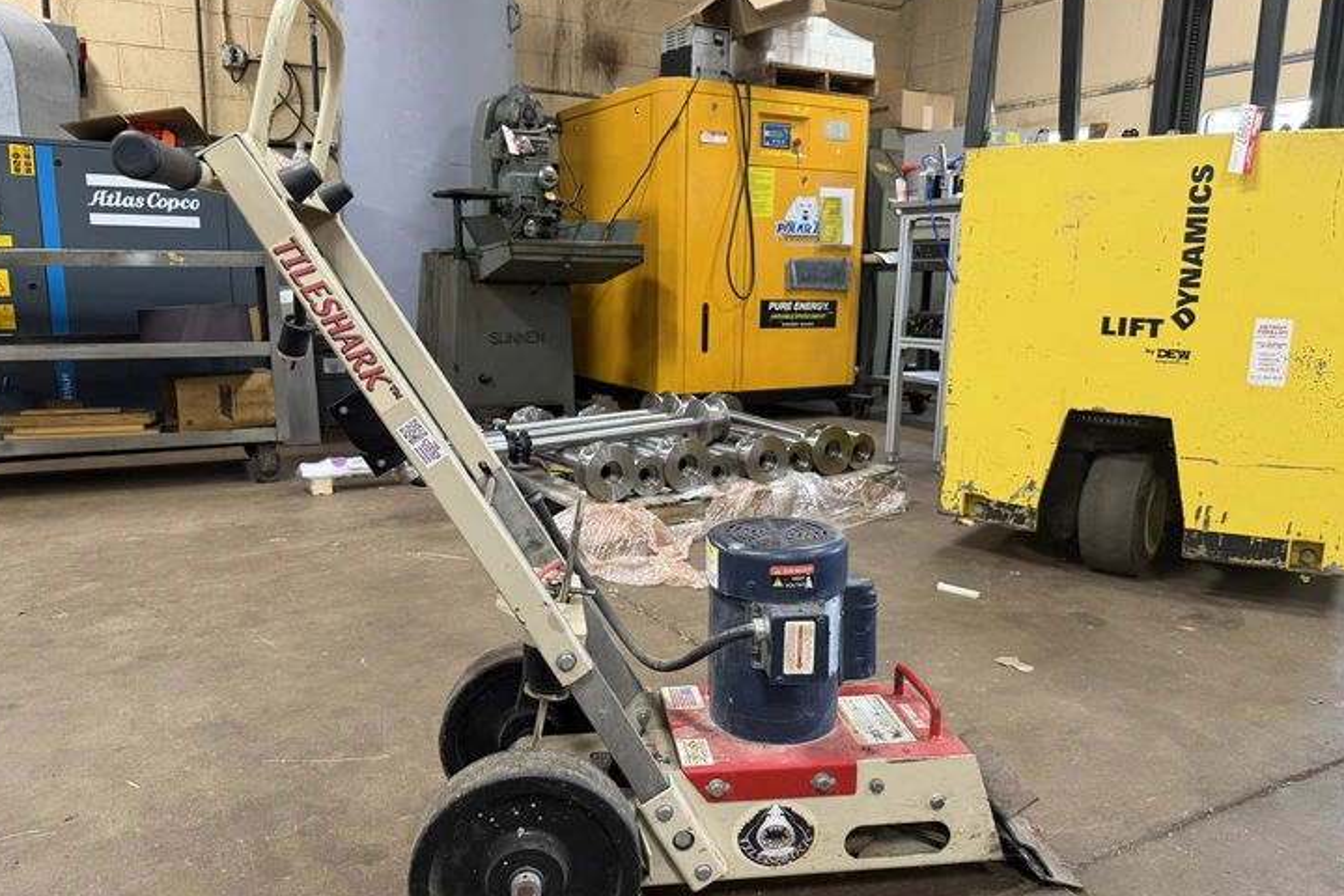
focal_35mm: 26
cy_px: 469
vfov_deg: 49.5
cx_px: 676
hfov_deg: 69.4
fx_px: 971
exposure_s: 1/60
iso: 250
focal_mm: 6.76
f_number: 1.78
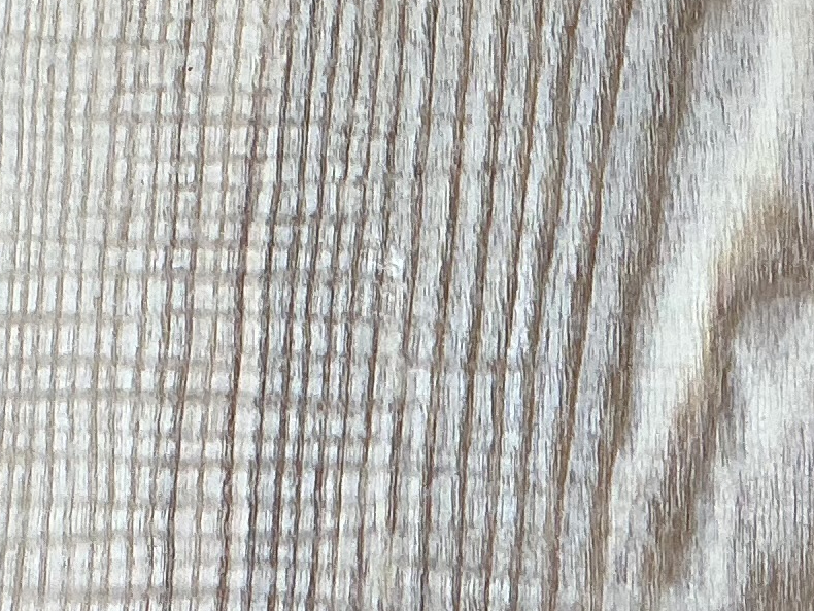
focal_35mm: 148
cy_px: 215
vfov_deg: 10.0
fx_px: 3481
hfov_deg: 13.3
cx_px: 562
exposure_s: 1/100
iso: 64
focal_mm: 3
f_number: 1.8
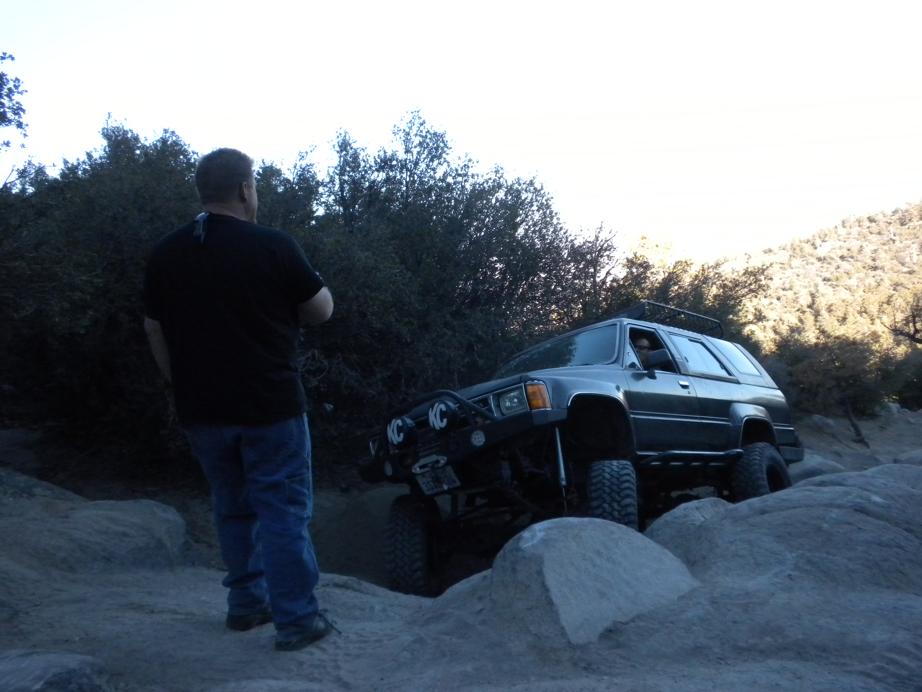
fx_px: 985
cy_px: 346
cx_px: 461
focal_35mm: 37
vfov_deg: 38.7
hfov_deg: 50.1
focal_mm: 6.6
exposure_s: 1/839
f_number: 3.5
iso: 400
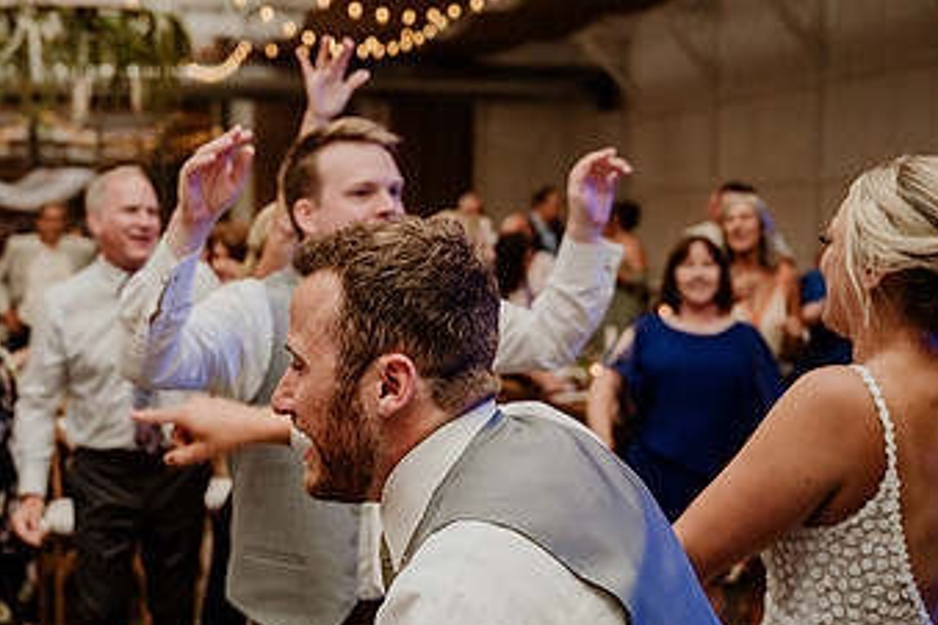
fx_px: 1485
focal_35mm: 57
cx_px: 293
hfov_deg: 34.6
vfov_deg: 23.8
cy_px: 312
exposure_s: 1/200
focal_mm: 33
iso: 125
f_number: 2.8
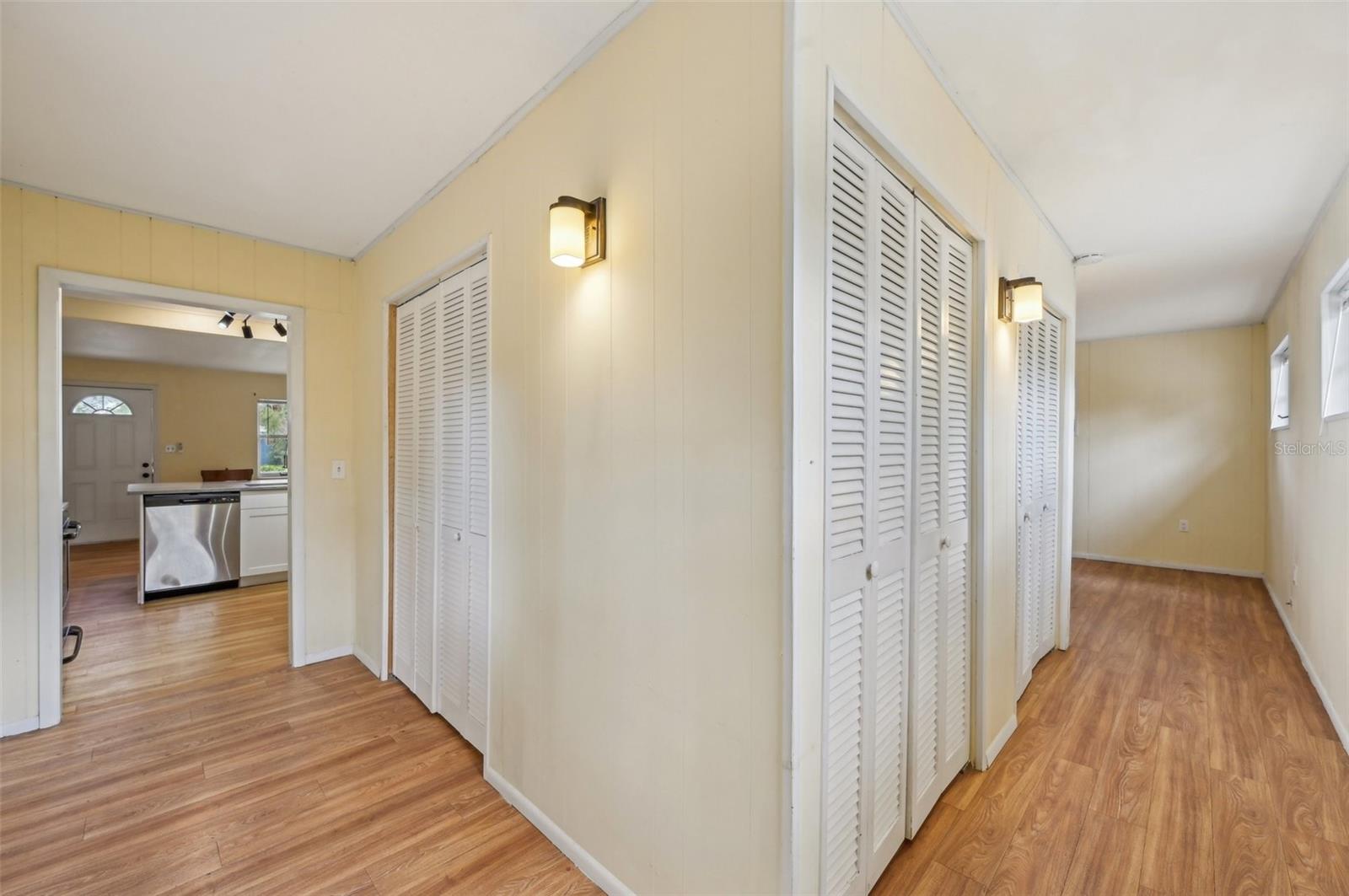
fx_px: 524
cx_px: 674
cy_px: 448
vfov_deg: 81.1
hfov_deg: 104.3
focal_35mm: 14
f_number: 8
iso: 400
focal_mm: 14
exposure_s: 1/40
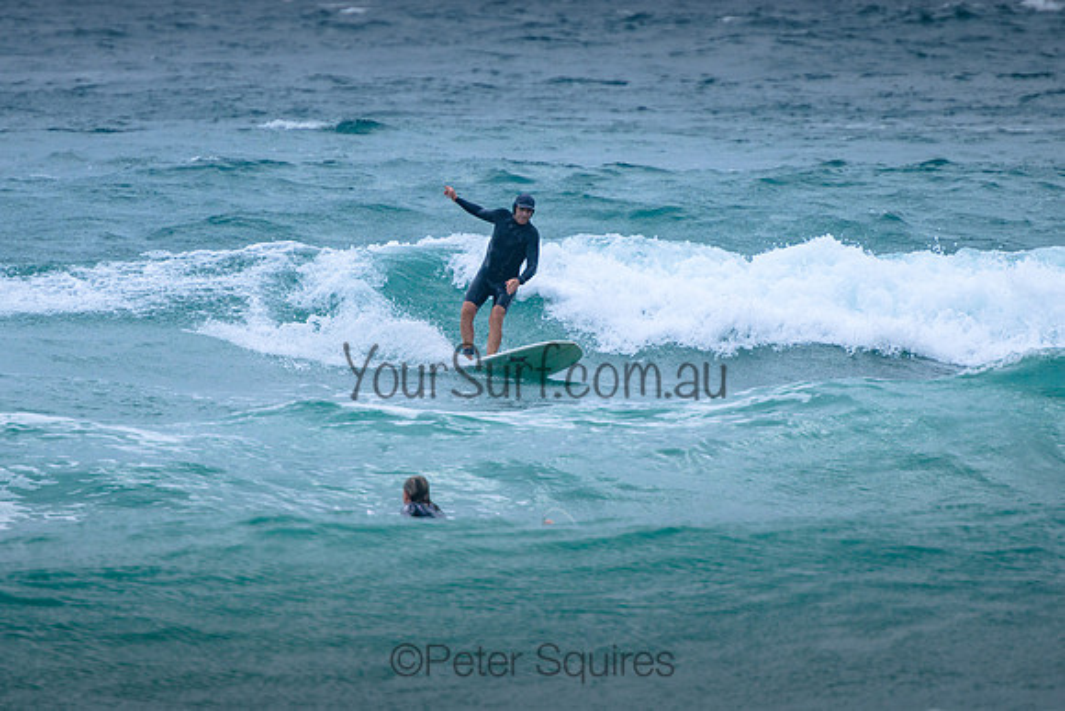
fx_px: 16278
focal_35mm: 550
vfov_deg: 2.5
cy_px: 303
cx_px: 488
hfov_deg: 3.7
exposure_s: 1/2000
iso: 360
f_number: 5.6
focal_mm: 400
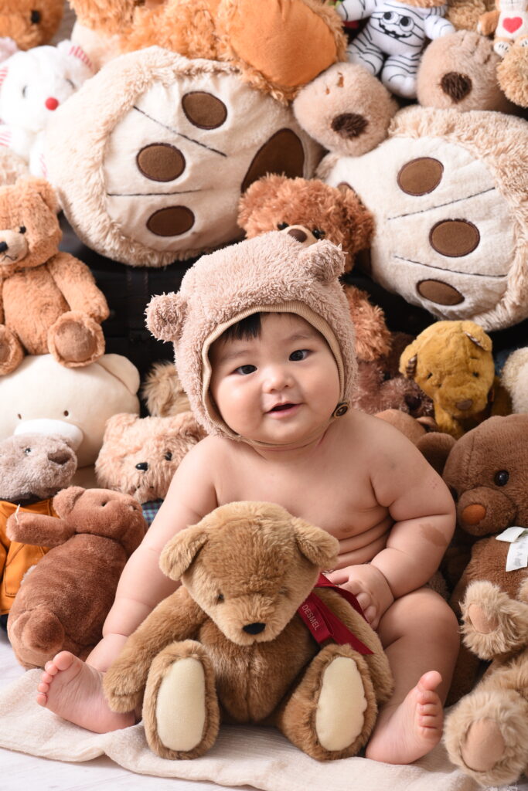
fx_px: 1869
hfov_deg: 16.1
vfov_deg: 23.9
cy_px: 396
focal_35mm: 85
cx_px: 264
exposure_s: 1/160
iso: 640
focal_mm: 85
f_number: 4.5
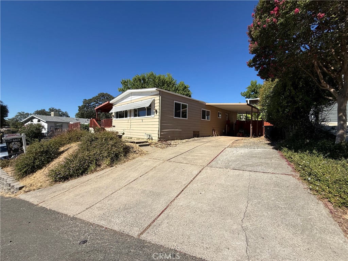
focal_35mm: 14
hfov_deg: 102.1
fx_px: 141
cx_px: 174
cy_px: 130
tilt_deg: +0.3
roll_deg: -1.5
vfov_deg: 85.7
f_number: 2.2
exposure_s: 1/3125
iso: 50
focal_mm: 2.22
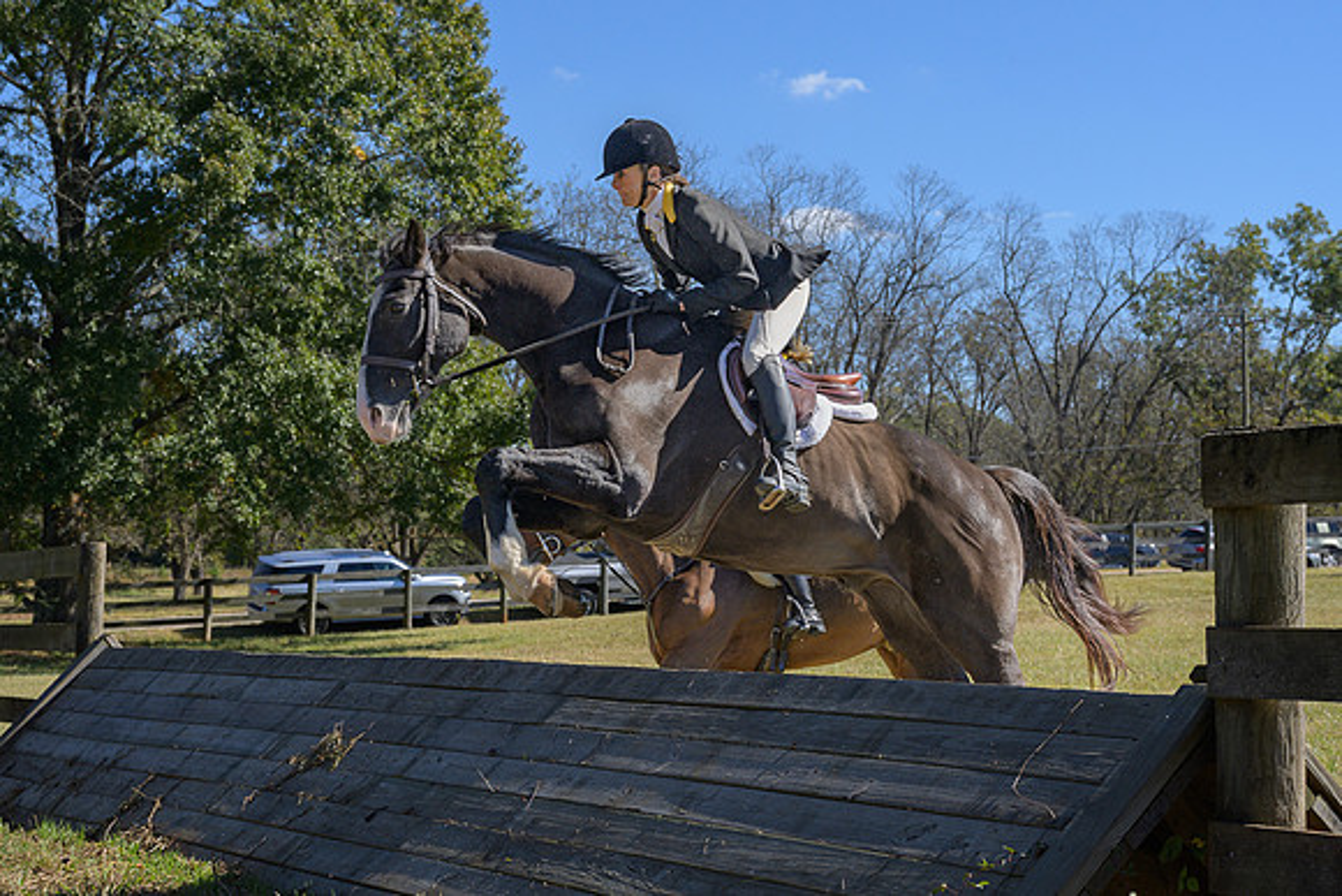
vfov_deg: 21.8
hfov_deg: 32.2
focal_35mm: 62
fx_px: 2322
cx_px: 718
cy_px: 401
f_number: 5.6
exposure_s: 1/800
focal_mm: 44
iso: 200
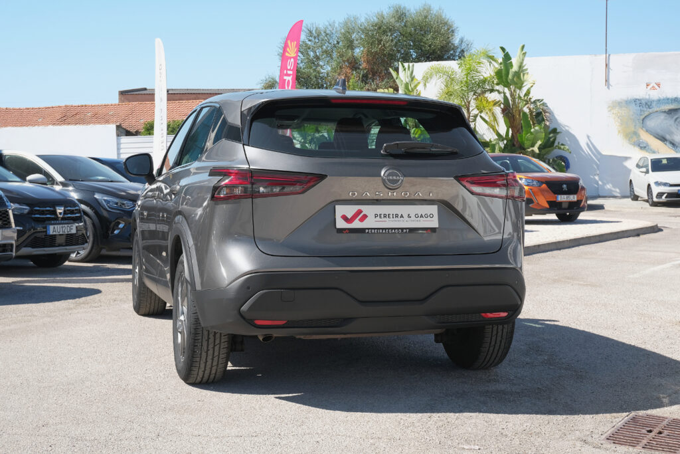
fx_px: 1001
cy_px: 227
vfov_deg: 25.5
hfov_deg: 37.5
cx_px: 340
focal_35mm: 53
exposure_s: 1/200
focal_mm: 35.3
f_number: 8
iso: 160
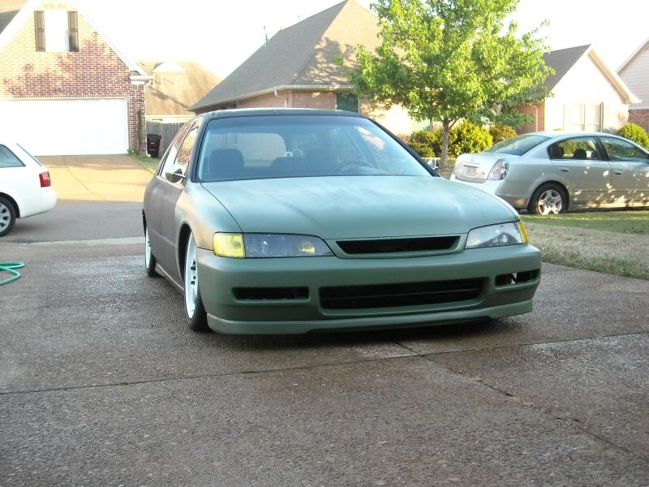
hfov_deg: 38.9
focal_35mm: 49
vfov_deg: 29.7
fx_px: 919
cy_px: 244
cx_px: 324
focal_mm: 7.92
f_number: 3.2
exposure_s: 1/250
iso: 270
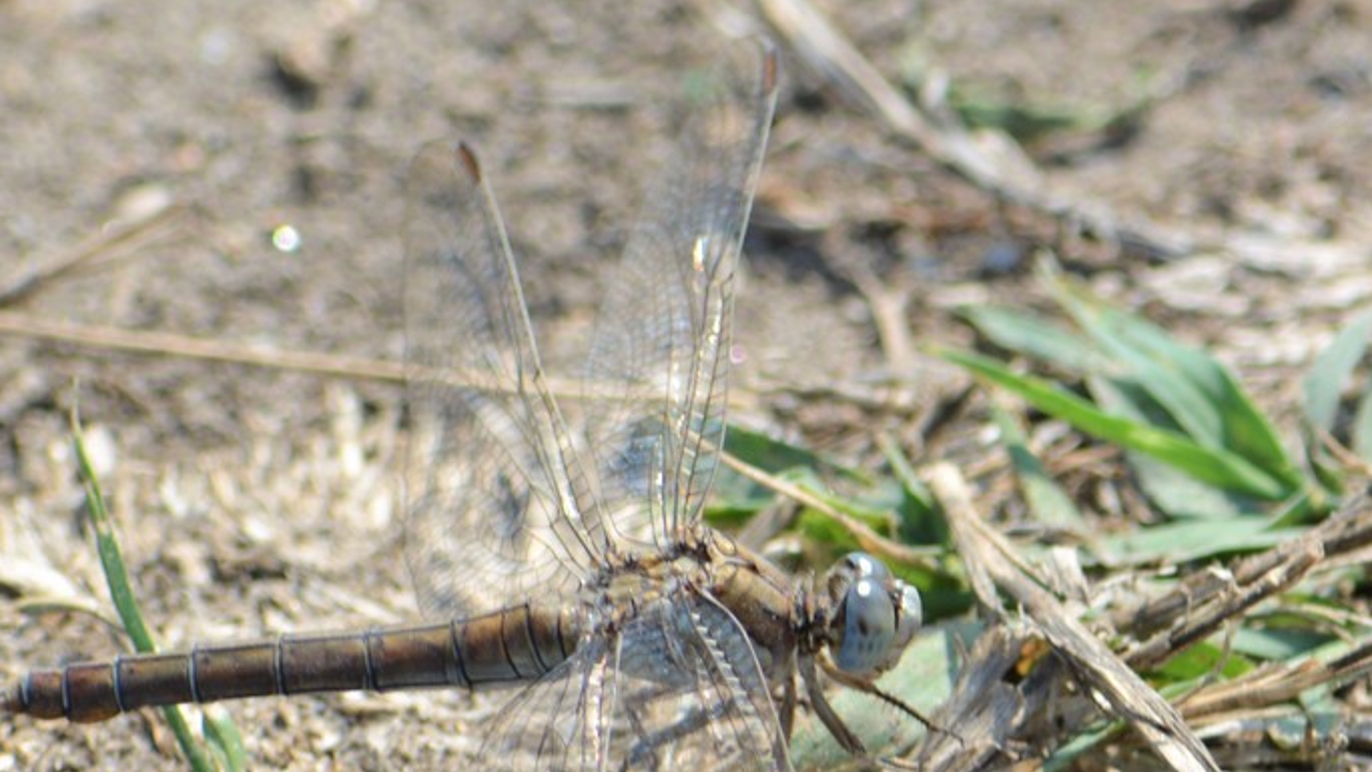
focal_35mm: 662
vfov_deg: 1.8
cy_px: 592
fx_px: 24087
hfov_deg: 3.3
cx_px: 594
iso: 100
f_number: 8
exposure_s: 1/200
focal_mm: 300
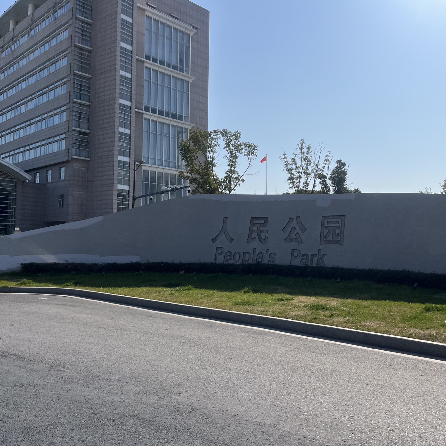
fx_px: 452
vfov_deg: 52.5
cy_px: 221
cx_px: 285
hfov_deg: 51.9
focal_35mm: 31
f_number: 1.6
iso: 50
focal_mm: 5.1
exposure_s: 1/9901
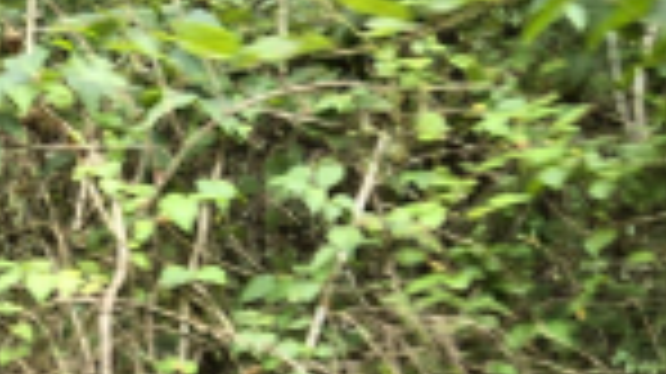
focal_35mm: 64
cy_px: 487
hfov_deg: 32.1
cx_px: 151
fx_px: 1129
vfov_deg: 17.6
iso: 50
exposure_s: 1/142
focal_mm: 2.2
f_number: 2.2
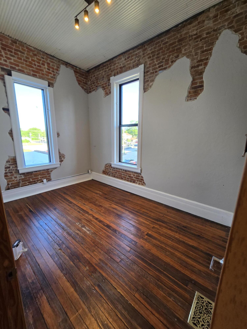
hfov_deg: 89.9
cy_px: 164
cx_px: 124
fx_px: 124
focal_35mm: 13
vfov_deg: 106.2
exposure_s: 1/60
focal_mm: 2.2
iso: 125
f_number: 2.2
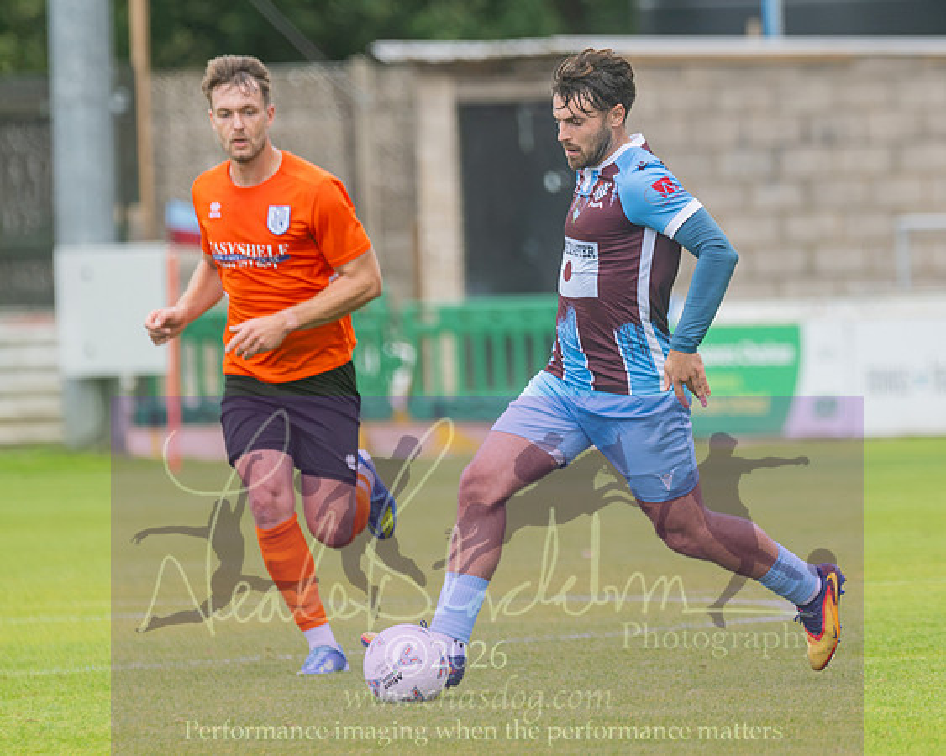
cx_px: 919
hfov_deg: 2.9
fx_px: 18783
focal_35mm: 671
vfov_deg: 2.3
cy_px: 395
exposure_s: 1/1250
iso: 360
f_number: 2.8
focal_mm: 240
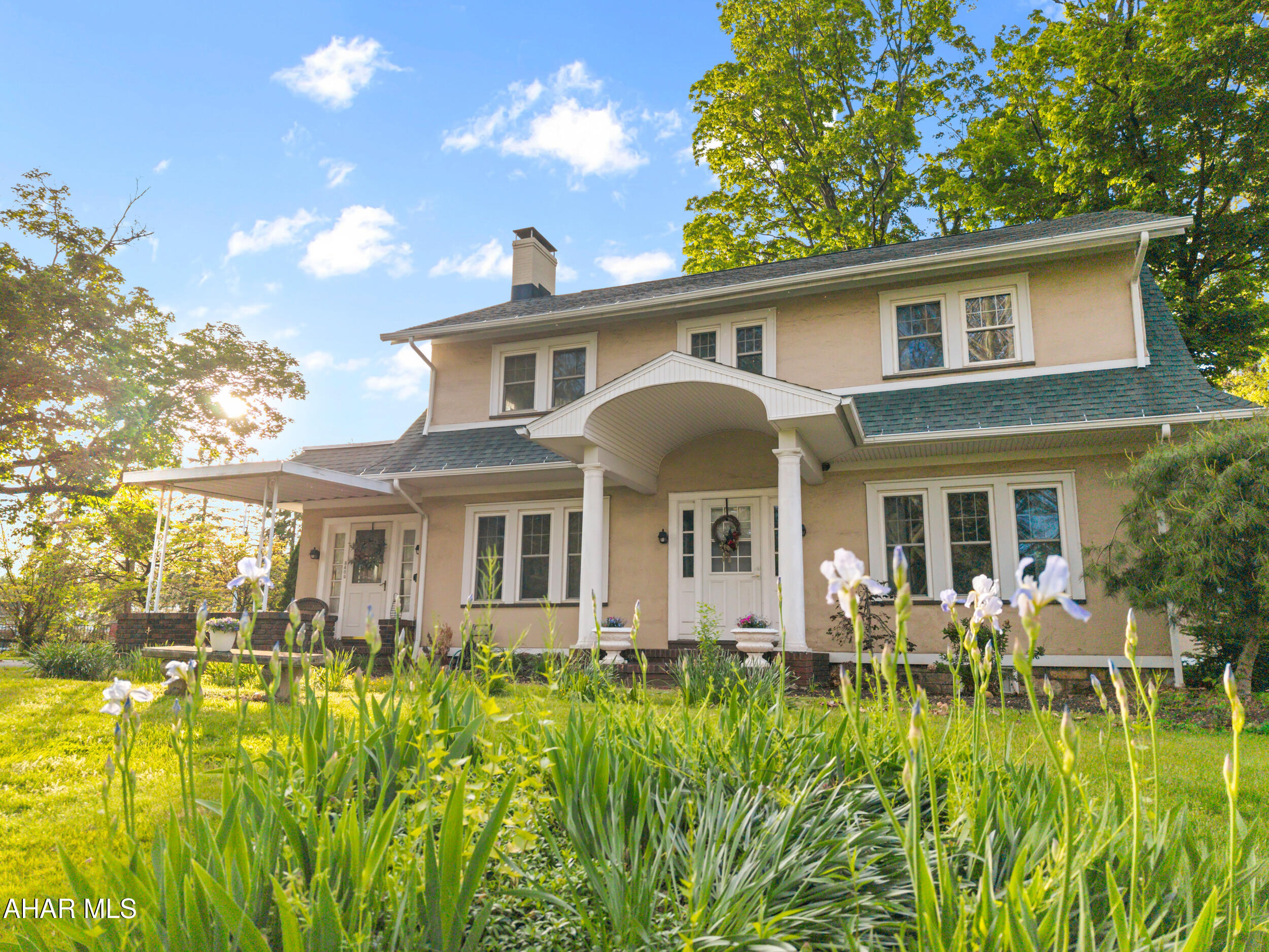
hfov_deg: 71.6
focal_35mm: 24
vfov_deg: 56.8
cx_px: 634
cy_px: 476
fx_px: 880
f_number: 1.8
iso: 200
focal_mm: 8.67
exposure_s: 1/1600
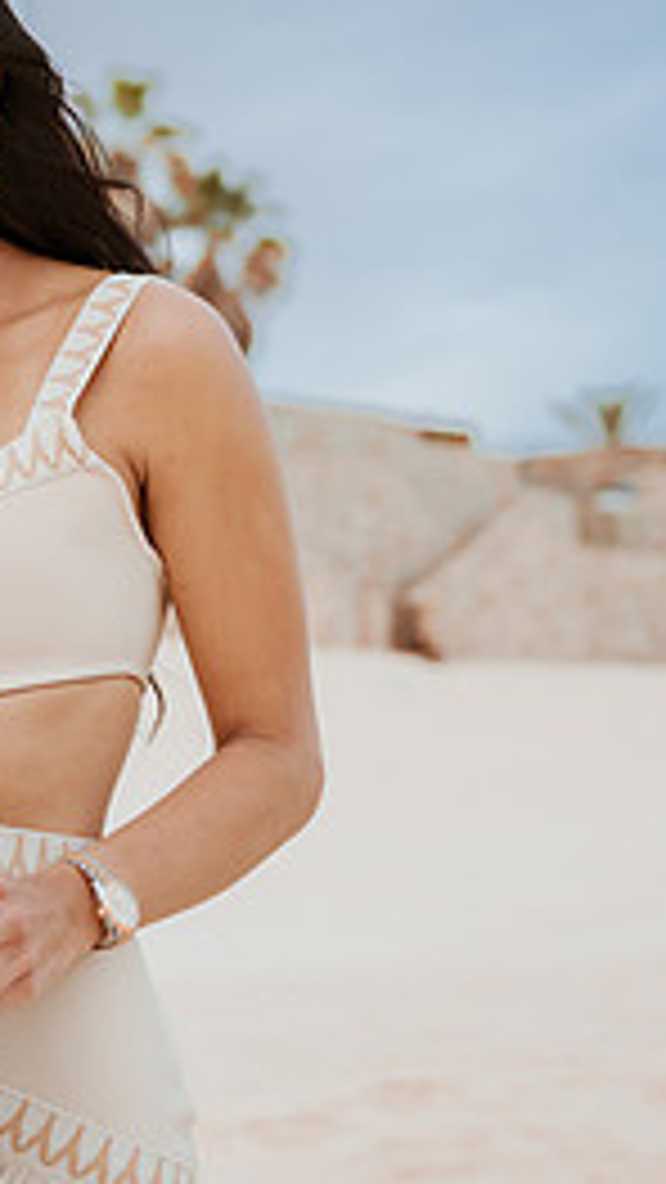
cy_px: 520
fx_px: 2542
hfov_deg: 14.2
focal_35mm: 81
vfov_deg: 26.2
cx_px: -234
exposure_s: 1/4000
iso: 250
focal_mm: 35
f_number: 2.8
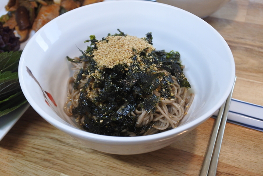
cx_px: 132
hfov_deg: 48.5
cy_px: 88
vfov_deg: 33.4
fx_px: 292
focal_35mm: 40
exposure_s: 1/125
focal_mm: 15
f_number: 4.2
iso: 1100
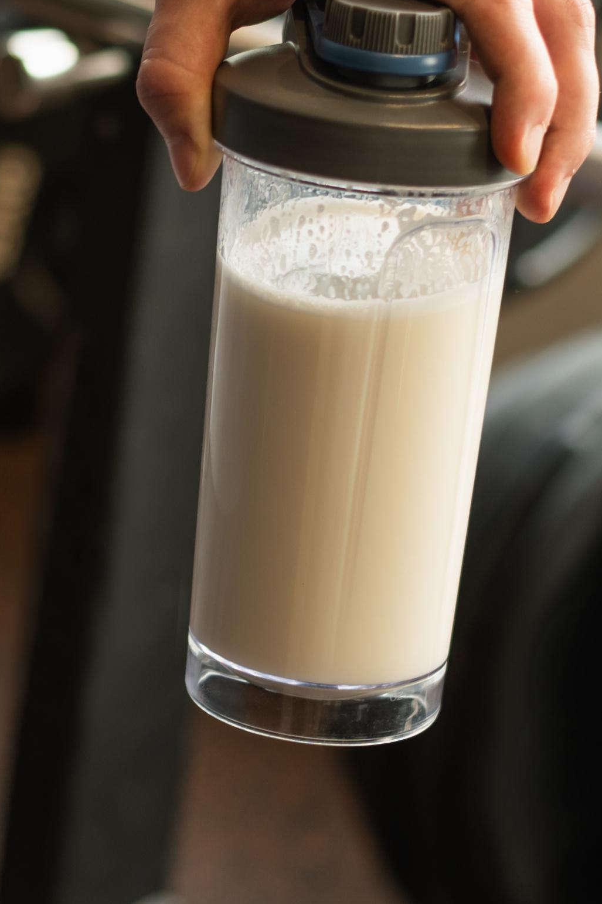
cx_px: 78
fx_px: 3663
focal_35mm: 146
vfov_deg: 14.0
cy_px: 338
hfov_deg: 9.4
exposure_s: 1/125
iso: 160
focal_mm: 50
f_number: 2
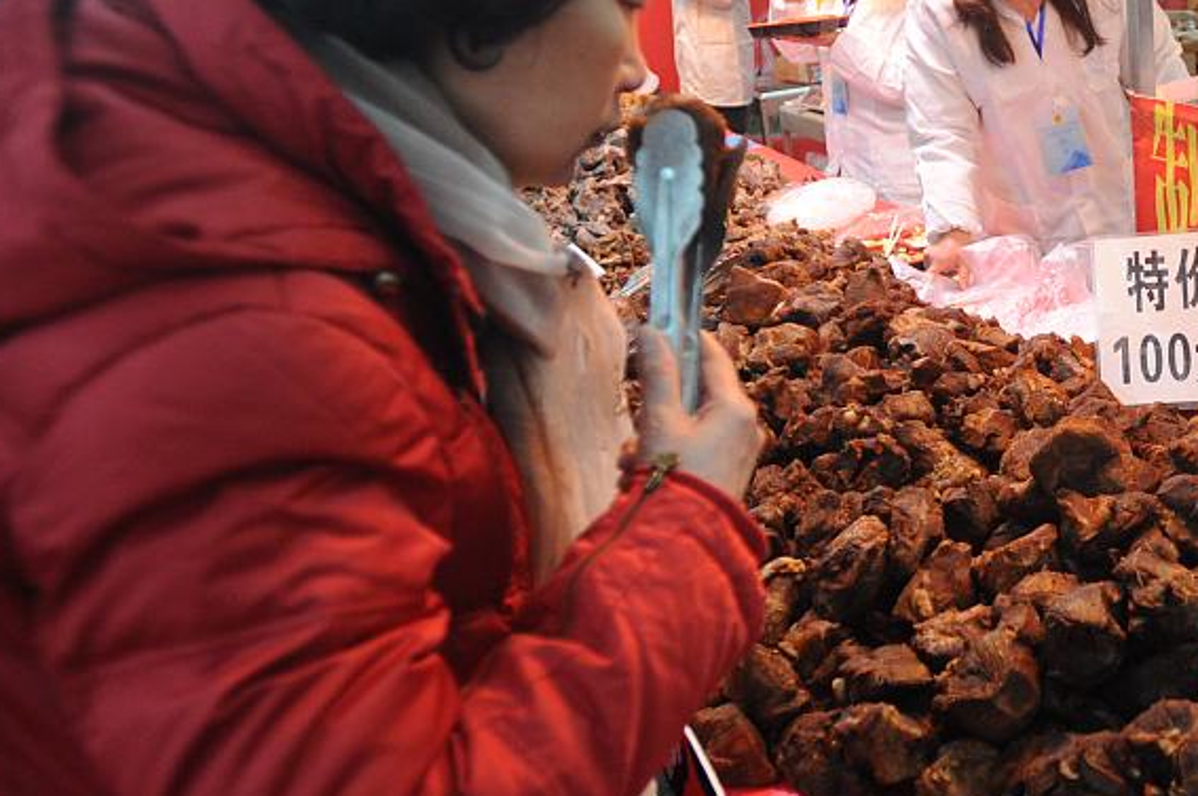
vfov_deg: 36.8
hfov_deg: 47.2
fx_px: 1197
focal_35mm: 36
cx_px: 1103
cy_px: 367
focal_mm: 17
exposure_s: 1/200
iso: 1600
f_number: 4
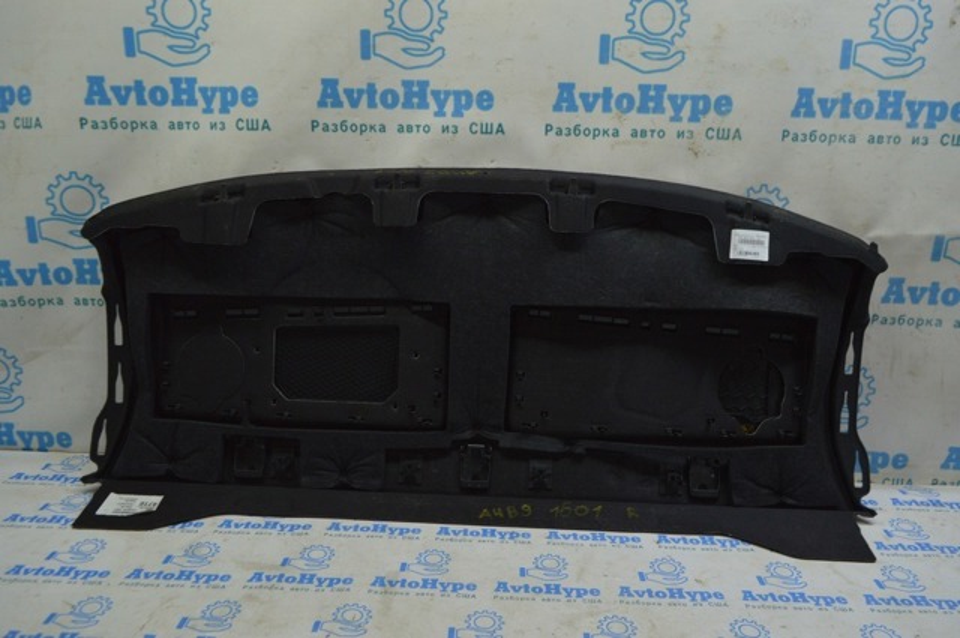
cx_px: 480
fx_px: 799
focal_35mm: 30
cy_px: 319
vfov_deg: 43.5
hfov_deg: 62.0
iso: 400
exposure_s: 1/40
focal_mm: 20
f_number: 5.6
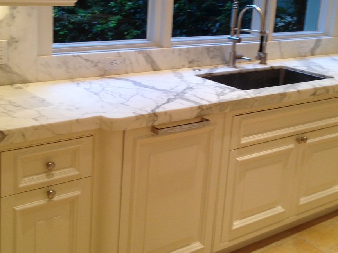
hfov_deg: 34.9
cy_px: 84
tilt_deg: -12.1
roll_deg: -4.1
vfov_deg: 26.4
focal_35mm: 55
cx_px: 150
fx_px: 537
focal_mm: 4.12
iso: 64
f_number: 2.4
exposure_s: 1/40
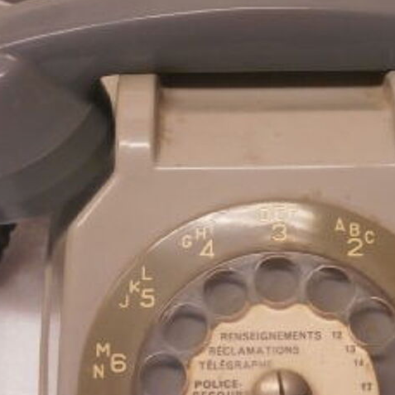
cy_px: 297
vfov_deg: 15.0
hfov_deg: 15.0
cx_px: 271
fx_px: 1498
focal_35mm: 116
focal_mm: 8.3
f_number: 3.4
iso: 160
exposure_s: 1/40
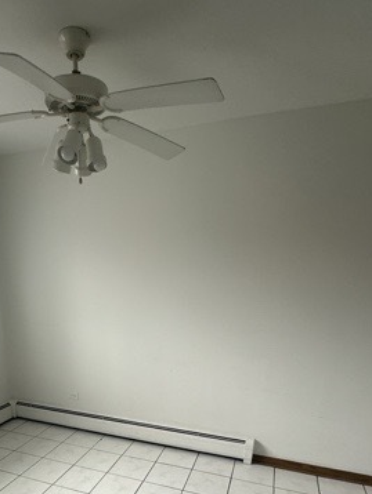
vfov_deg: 64.0
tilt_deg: -14.6
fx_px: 358
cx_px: 123
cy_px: 386
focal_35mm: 25
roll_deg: -4.0
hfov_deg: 53.8
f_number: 2.2
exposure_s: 1/99
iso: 64
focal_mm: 2.22
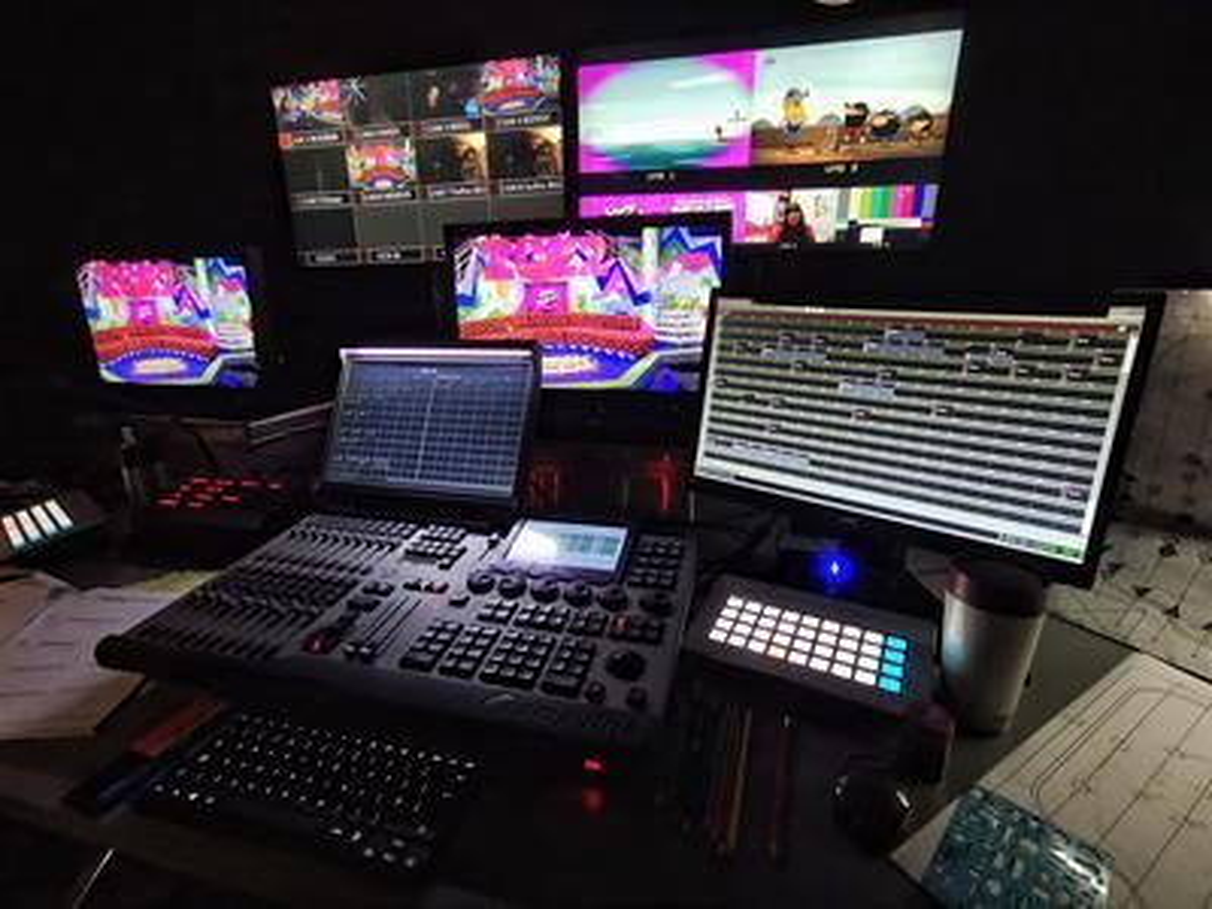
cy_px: 454
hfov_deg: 91.0
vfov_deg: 74.7
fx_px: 595
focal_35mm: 17
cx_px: 606
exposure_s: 1/25
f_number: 2.2
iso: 320
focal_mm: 2.26
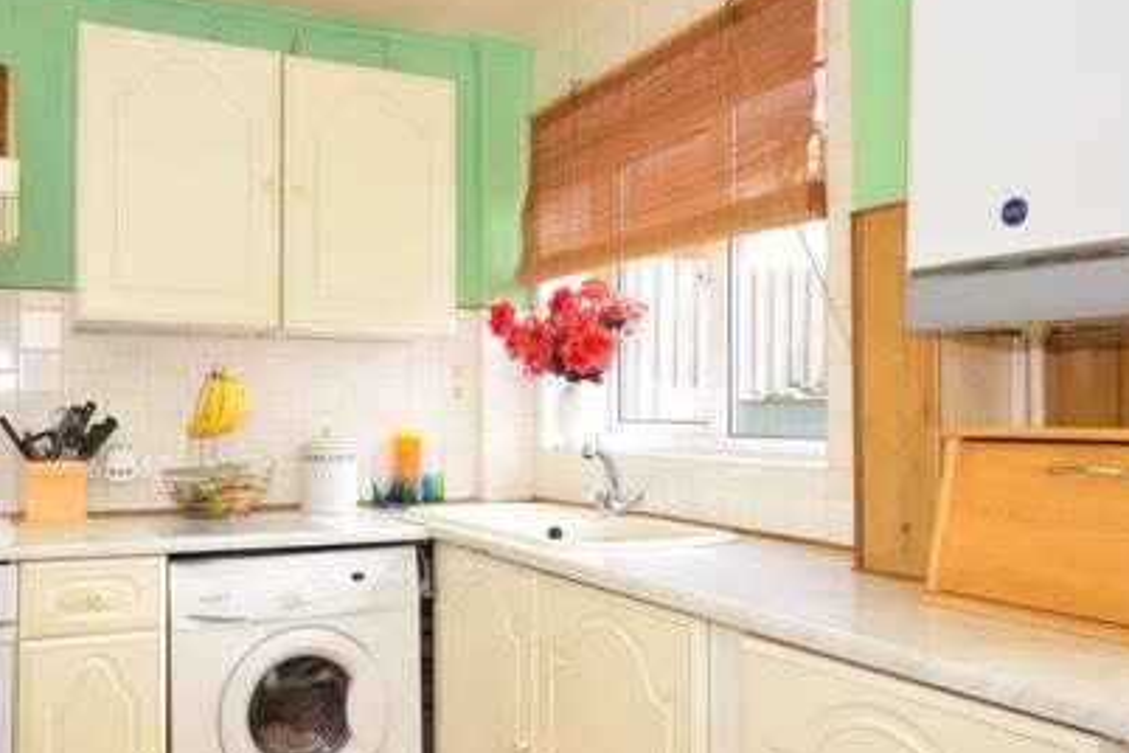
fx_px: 998
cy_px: 395
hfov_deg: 58.3
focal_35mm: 32
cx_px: 424
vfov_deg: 41.3
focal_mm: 13
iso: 400
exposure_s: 1/25
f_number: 5.6
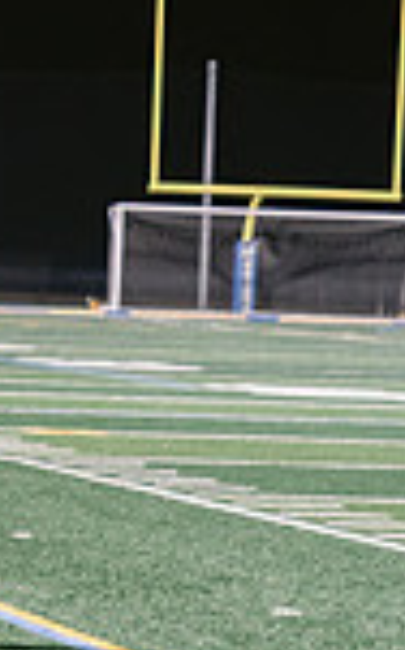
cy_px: 273
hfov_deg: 4.6
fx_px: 4870
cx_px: -814
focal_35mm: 275
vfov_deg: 7.6
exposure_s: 1/125
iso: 2500
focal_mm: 70
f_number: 3.5
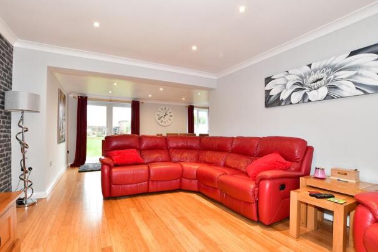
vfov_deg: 47.9
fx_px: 284
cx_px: 176
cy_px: 132
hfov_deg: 67.3
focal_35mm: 27
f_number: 5.6
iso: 250
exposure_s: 1/8
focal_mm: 17
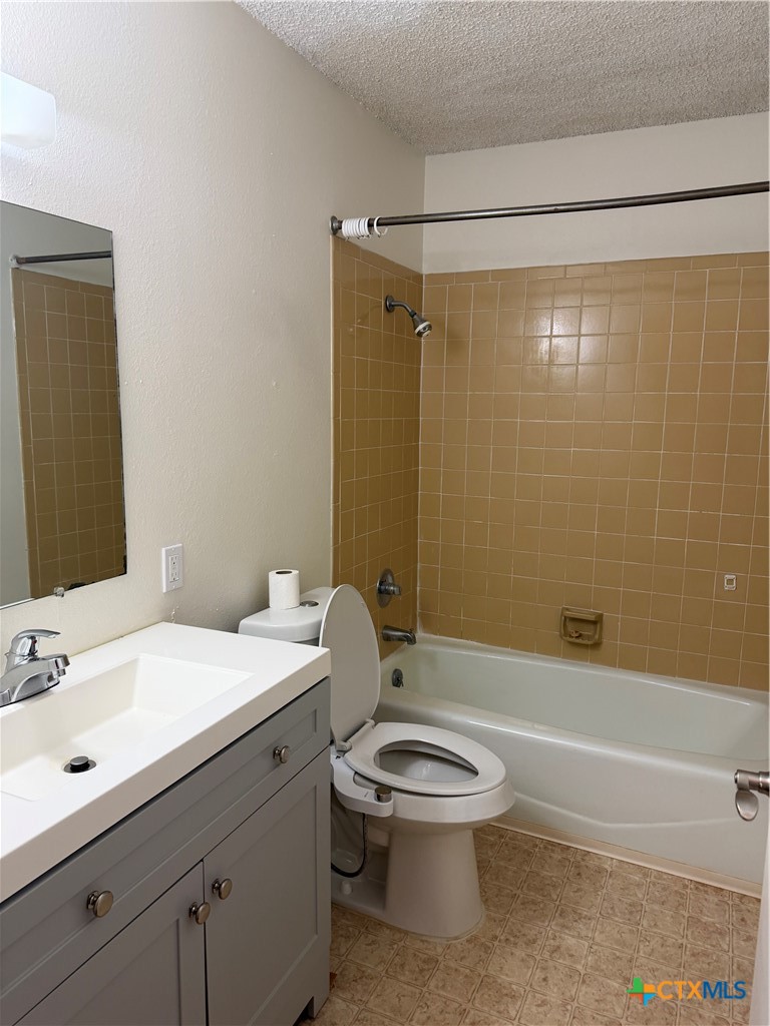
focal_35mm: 24
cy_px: 513
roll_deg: -0.7
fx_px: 712
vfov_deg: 71.6
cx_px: 385
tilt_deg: -6.9
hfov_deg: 56.8
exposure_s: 1/60
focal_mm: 6.76
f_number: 1.78
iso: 200
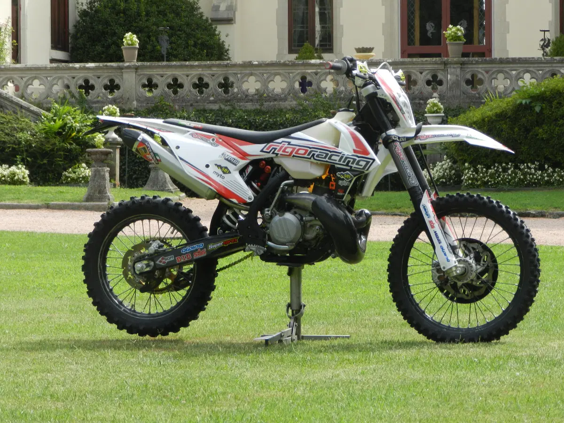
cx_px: 282
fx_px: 3112
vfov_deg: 7.8
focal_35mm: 191
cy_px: 212
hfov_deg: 10.4
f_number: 5.5
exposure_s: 1/320
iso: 160
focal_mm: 34
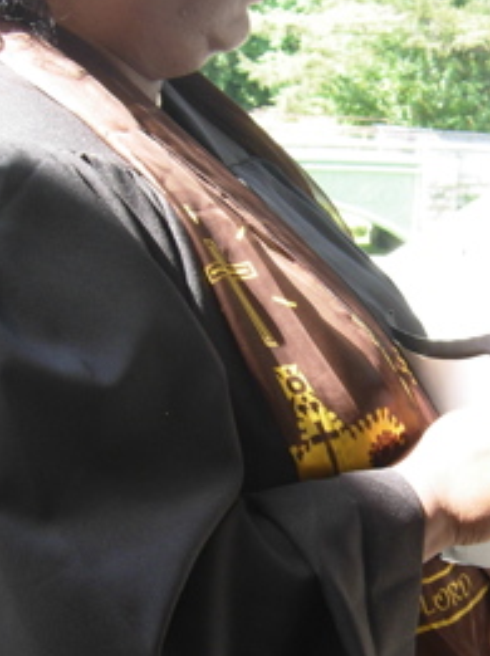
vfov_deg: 21.3
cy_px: 435
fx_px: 1741
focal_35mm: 92
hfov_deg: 16.0
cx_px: 346
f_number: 3
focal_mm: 7.5
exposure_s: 1/69.7
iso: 50
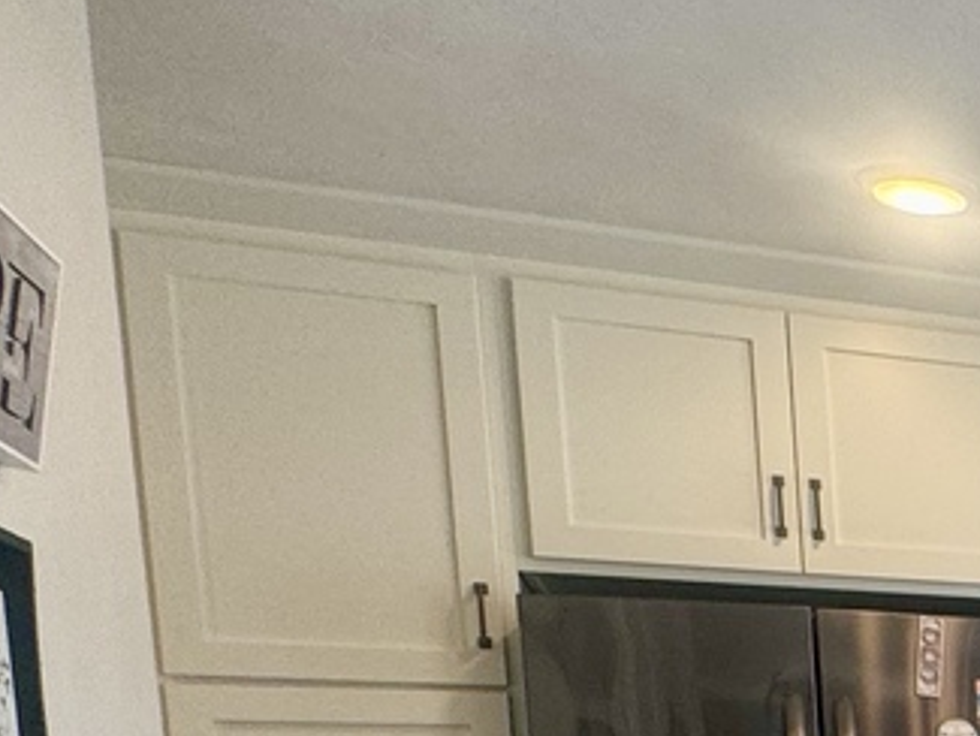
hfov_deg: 21.8
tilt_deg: -7.9
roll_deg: +0.7
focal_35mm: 62
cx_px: 1698
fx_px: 1756
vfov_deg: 20.7
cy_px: 1050
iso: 64
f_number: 2.2
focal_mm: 2.22
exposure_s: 1/120
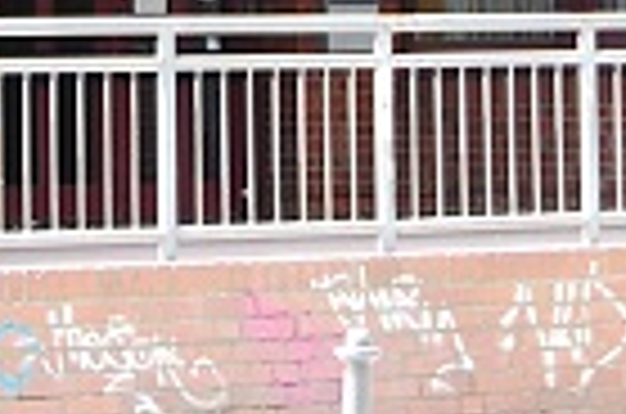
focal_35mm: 291
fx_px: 5051
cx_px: -14
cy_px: -313
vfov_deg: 4.6
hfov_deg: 7.1
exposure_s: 1/30
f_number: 5.3
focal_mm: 45
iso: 200
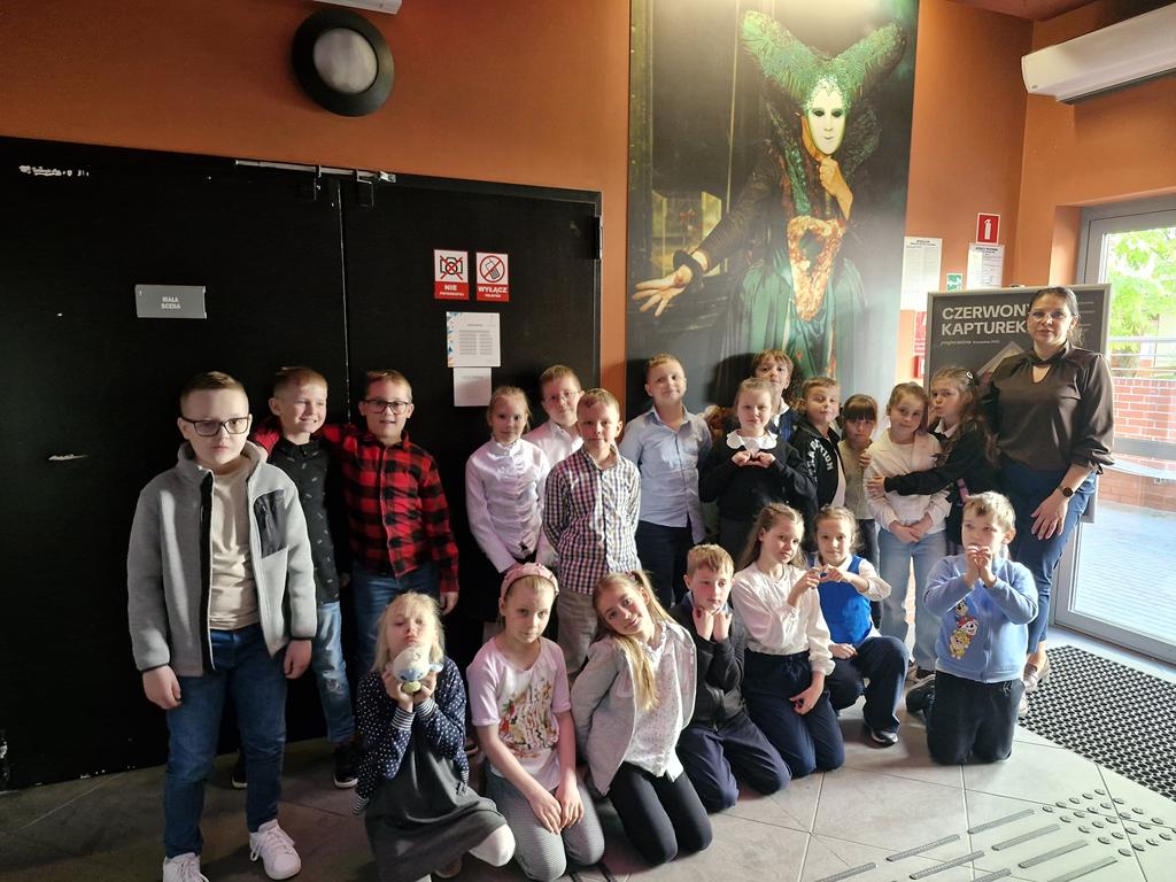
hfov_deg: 73.9
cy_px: 441
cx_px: 588
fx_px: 781
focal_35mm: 23
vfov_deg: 58.9
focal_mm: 5.54
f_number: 1.8
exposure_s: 1/100
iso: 640
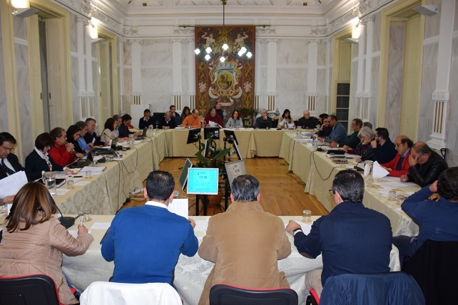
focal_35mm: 28
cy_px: 150
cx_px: 224
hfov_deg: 65.5
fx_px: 356
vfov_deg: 46.4
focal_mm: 18
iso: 800
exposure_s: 1/80
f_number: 4.5
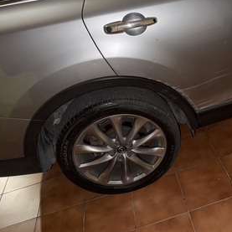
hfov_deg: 45.7
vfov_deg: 47.1
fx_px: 265
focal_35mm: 35
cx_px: 171
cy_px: 101
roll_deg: +14.0
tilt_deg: -35.0
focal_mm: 6.76
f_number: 1.78
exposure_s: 1/4
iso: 50
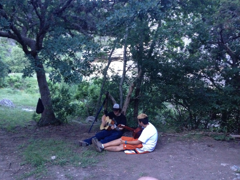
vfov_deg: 40.7
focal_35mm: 35
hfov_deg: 52.6
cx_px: 120
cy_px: 90
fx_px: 243
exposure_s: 1/15
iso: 500
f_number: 2.4
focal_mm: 4.28
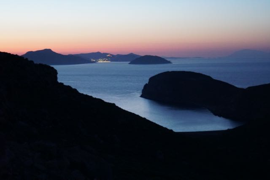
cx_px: 135
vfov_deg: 20.6
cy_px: 90
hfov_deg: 30.5
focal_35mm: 66
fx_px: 495
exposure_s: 1/5
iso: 6400
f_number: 5
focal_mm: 44
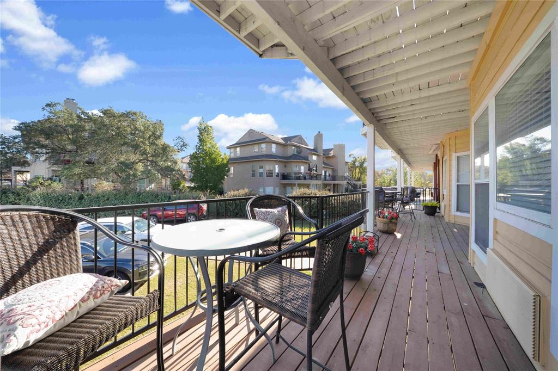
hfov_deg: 112.6
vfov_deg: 90.0
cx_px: 279
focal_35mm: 12
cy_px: 186
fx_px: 186
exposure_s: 1/25
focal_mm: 12
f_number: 11
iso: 100
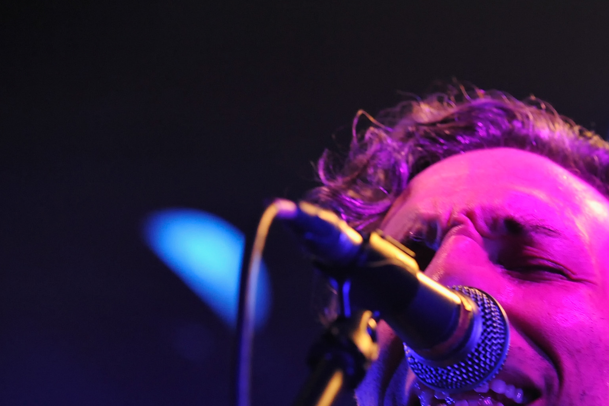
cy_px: 386
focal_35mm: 254
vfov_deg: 5.4
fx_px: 4297
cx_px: 487
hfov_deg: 8.1
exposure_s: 1/200
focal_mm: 130
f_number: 4
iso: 3200
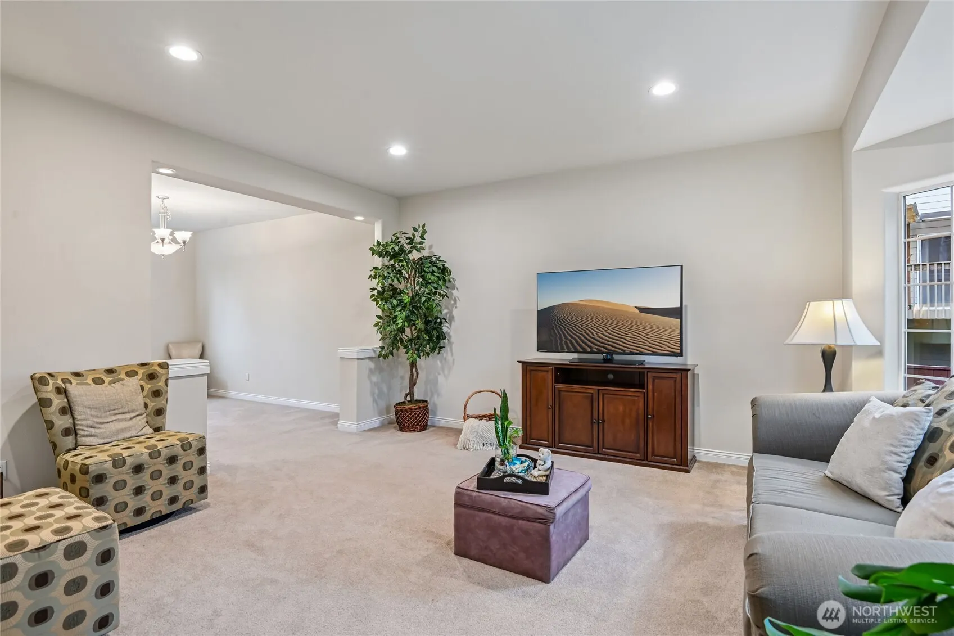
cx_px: 477
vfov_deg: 67.4
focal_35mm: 18
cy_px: 318
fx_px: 477
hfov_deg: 90.0
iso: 400
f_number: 8
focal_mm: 18
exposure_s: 1/15
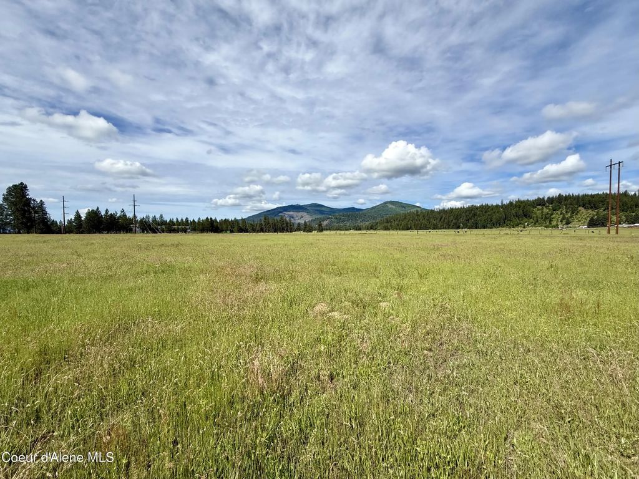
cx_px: 320
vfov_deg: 85.7
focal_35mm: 14
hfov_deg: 102.1
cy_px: 240
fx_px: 258
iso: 50
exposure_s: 1/2976
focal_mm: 2.22
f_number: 2.2
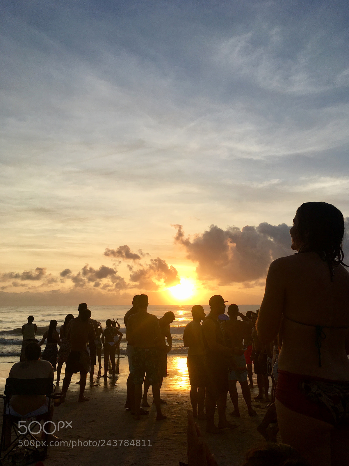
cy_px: 233
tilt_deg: +7.2
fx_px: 390
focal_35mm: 29
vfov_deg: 61.7
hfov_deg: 48.2
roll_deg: +2.0
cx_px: 174
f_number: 2.2
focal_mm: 4.15
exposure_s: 1/986
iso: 25
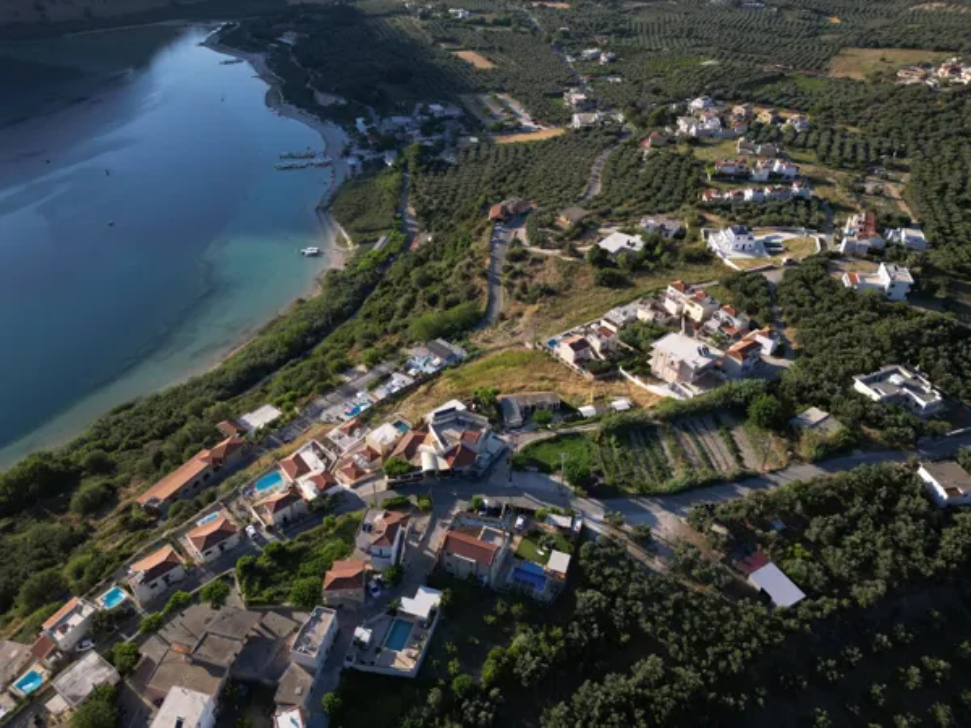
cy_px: 364
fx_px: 673
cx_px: 486
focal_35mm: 24
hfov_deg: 71.6
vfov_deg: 56.8
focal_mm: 6.72
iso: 100
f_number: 1.7
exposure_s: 1/1250
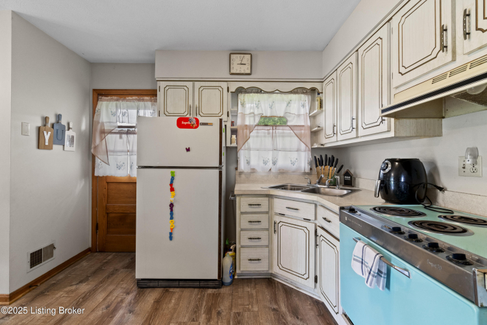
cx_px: 244
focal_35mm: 15
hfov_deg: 100.4
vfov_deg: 77.3
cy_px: 162
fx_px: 203
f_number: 9
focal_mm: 10
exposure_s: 1/1.67
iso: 400
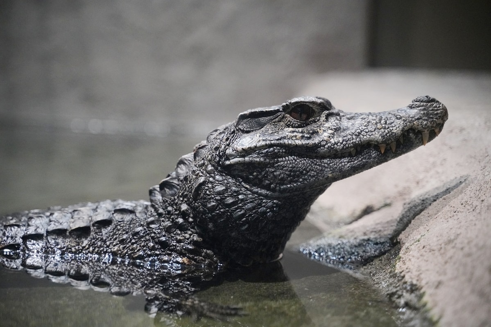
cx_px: 246
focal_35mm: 75
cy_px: 164
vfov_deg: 18.2
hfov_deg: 27.0
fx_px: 1023
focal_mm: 75
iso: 12800
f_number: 2.8
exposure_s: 1/160
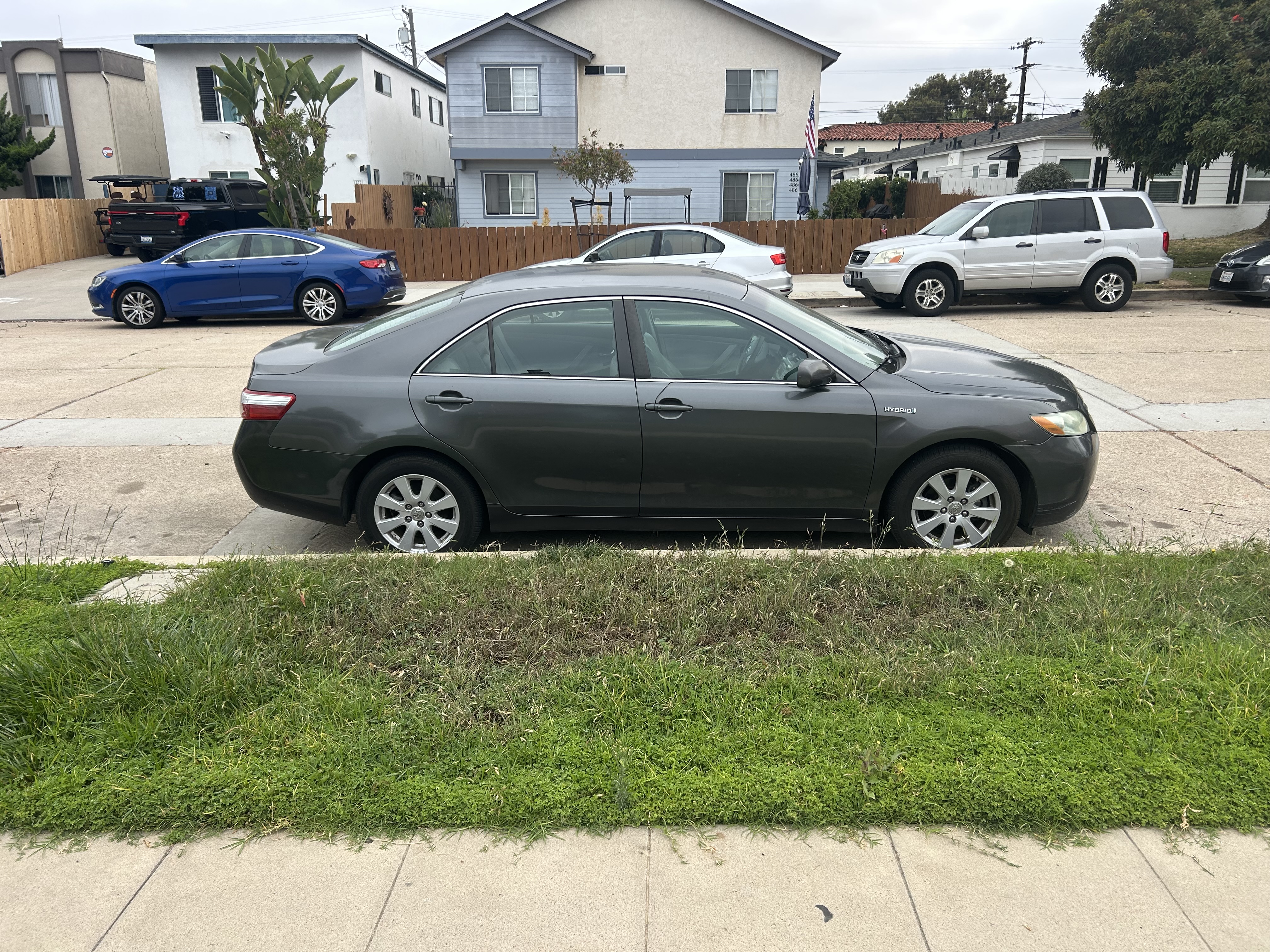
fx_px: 954
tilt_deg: -17.0
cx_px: 635
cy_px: 476
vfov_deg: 53.1
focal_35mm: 26
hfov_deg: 67.3
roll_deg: +0.6
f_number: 1.5
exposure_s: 1/265
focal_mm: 5.7
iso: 40
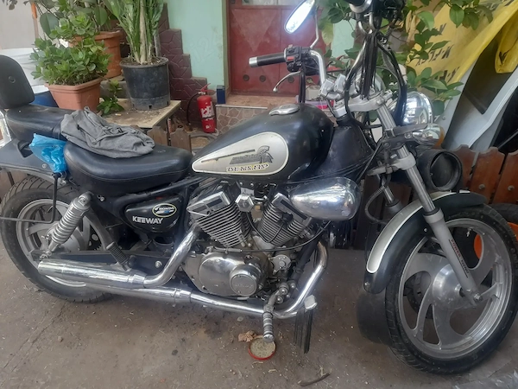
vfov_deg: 54.9
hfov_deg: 69.4
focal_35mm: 25
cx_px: 259
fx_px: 374
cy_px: 194
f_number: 2
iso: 200
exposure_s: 1/50
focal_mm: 4.6
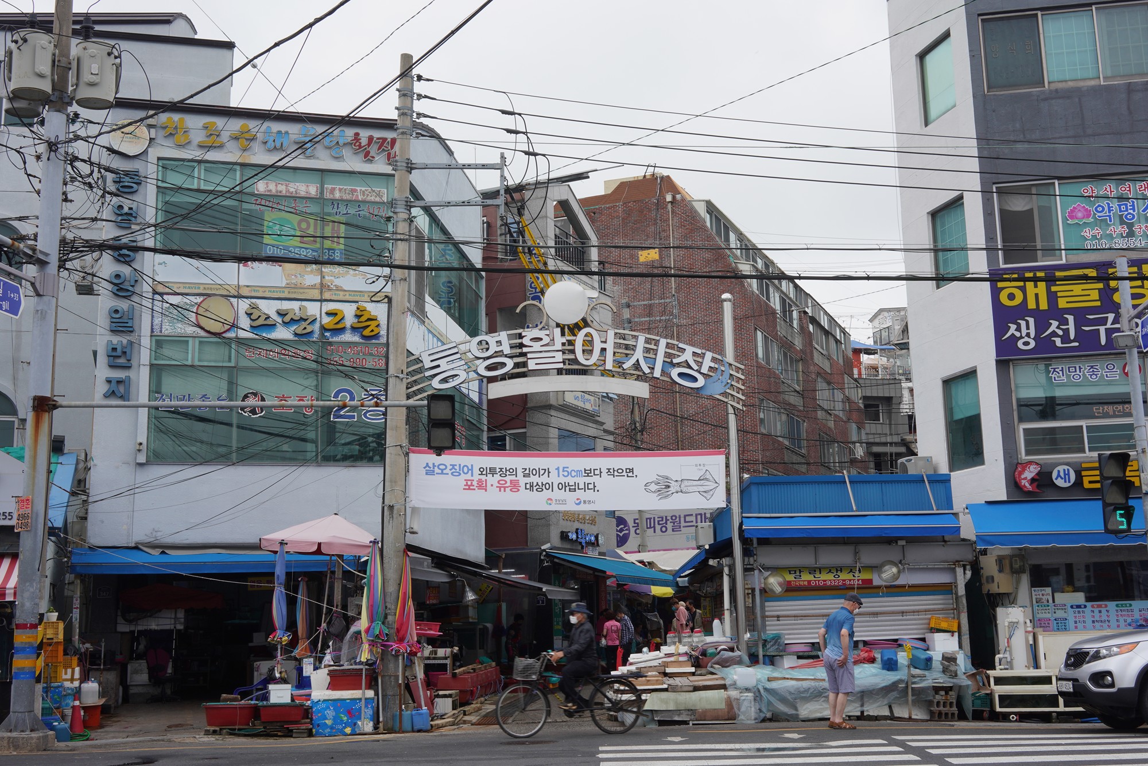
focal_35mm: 35
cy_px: 383
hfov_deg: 54.4
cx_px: 574
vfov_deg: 37.9
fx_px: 1116
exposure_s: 1/100
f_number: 16
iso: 200
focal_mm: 35
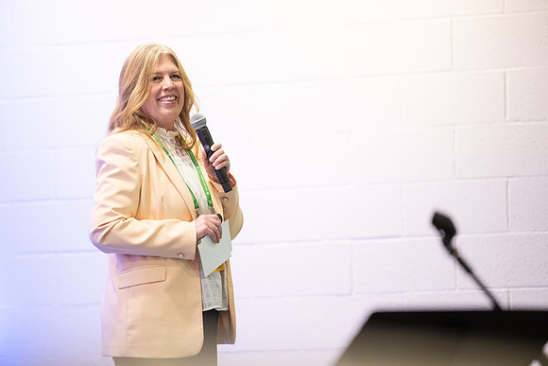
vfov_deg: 6.9
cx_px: 274
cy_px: 183
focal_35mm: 200
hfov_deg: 10.3
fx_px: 3045
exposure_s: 1/400
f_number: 2.8
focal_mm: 200
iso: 2500
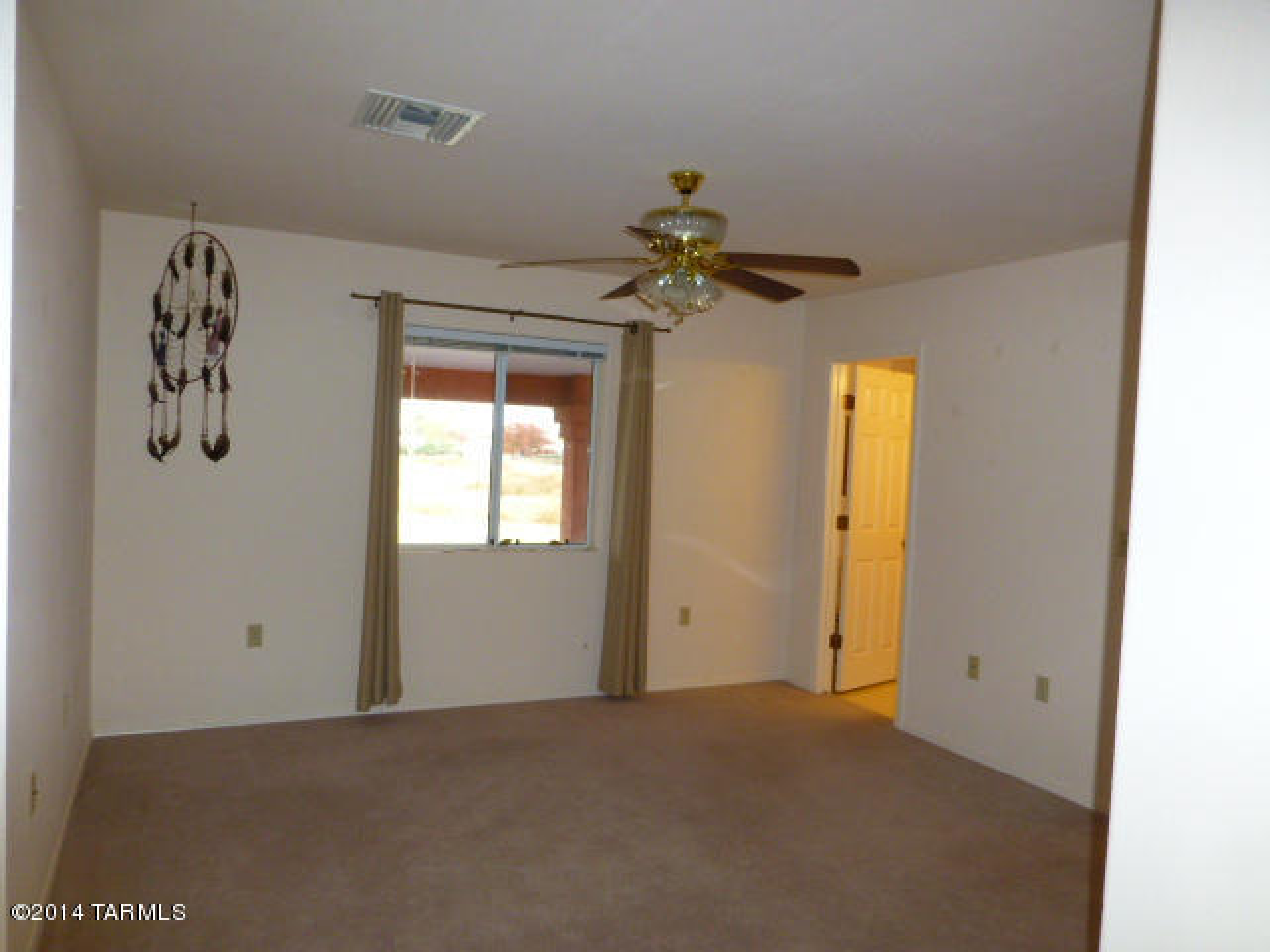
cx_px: 635
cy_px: 476
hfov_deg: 69.4
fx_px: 917
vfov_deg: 54.9
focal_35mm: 25
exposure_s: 1/60
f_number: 3.3
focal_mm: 4.3
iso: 320
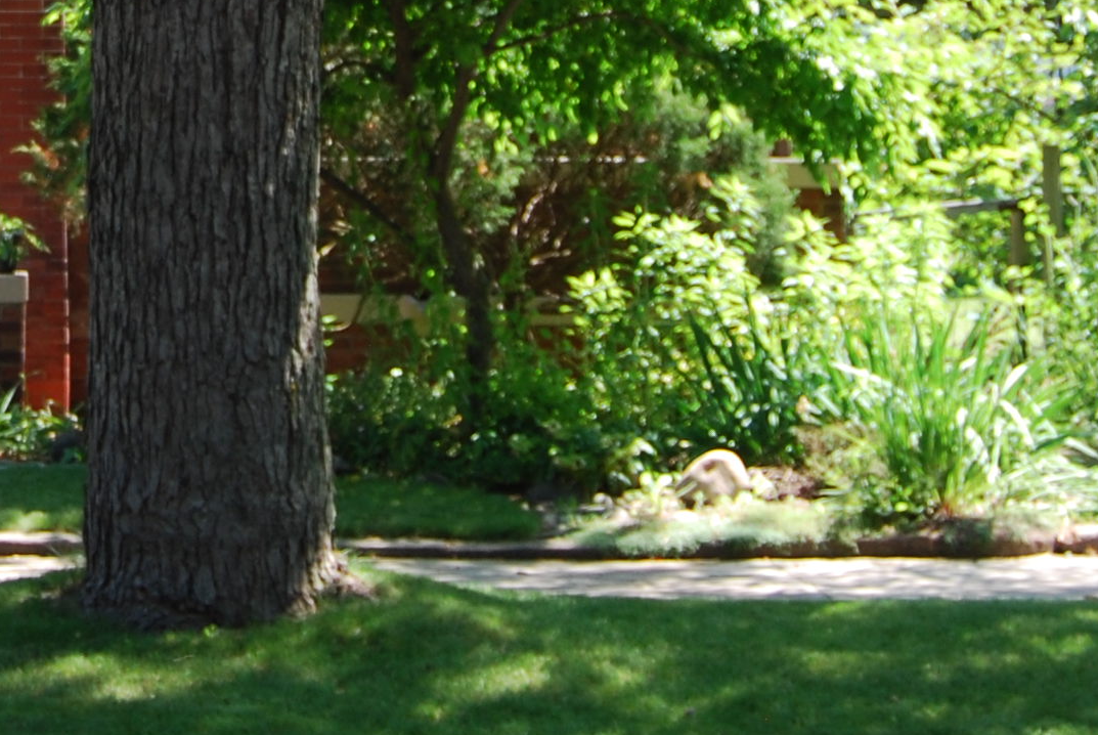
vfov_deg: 8.0
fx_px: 5124
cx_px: -233
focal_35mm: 168
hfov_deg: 12.0
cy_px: -448
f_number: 5.6
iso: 160
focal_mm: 31
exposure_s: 1/125
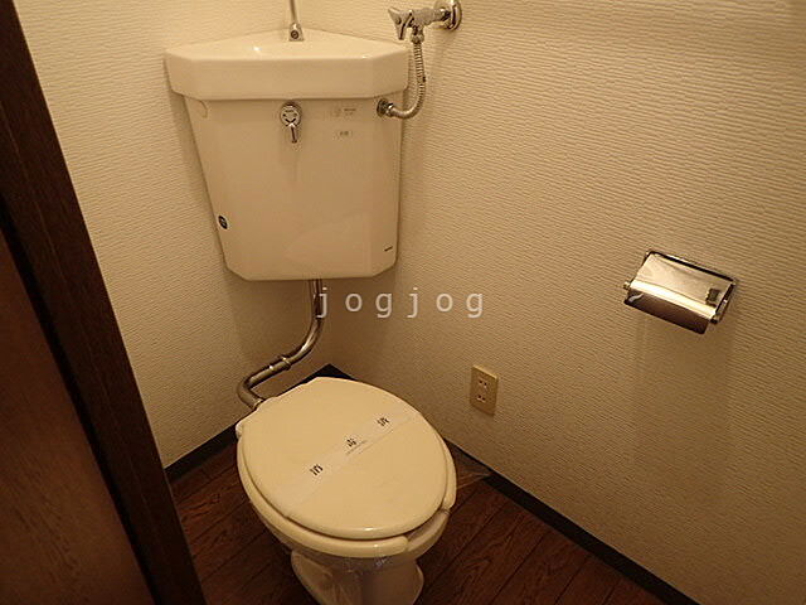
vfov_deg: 54.9
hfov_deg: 69.4
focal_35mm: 25
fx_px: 582
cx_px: 403
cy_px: 302
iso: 200
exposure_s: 1/40
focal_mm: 4.5
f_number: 2
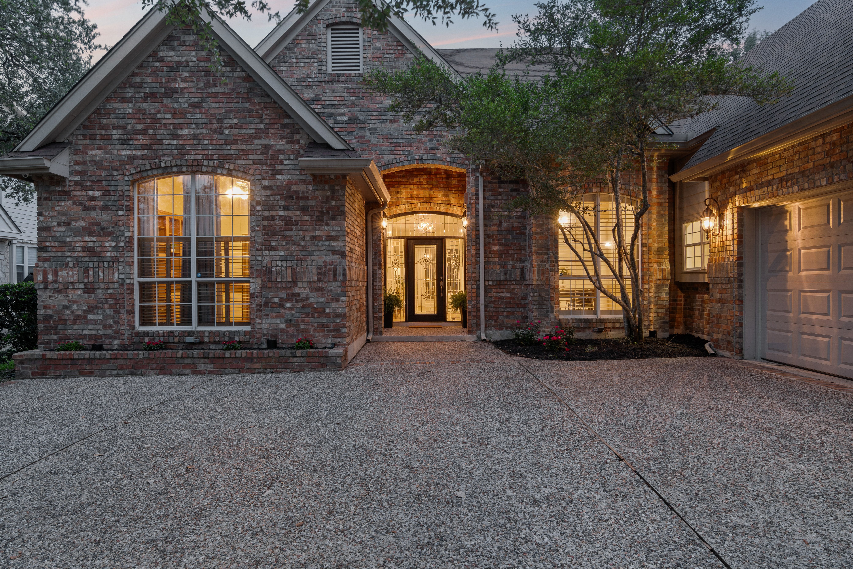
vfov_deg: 59.5
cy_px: 284
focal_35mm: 21
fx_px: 498
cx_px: 426
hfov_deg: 81.2
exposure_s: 5
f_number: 8
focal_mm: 14
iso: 100
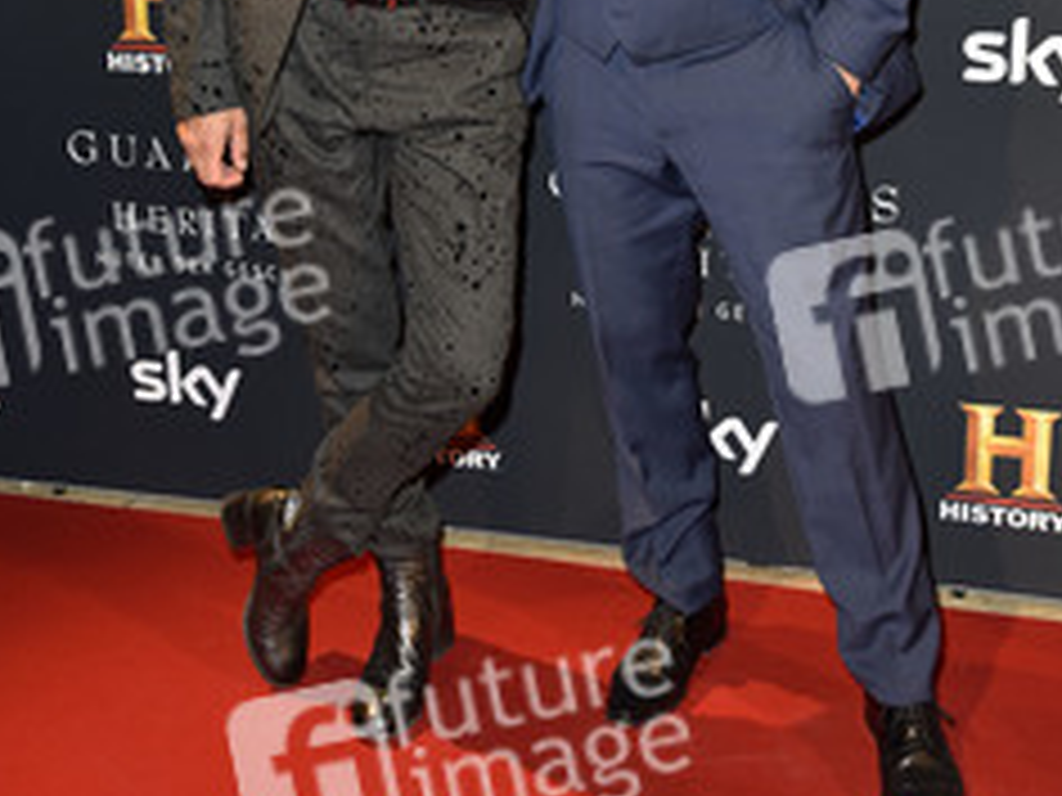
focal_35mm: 52
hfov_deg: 36.8
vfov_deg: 27.0
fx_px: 1595
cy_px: 72
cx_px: 590
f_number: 5.6
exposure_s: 1/125
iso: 640
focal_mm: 32
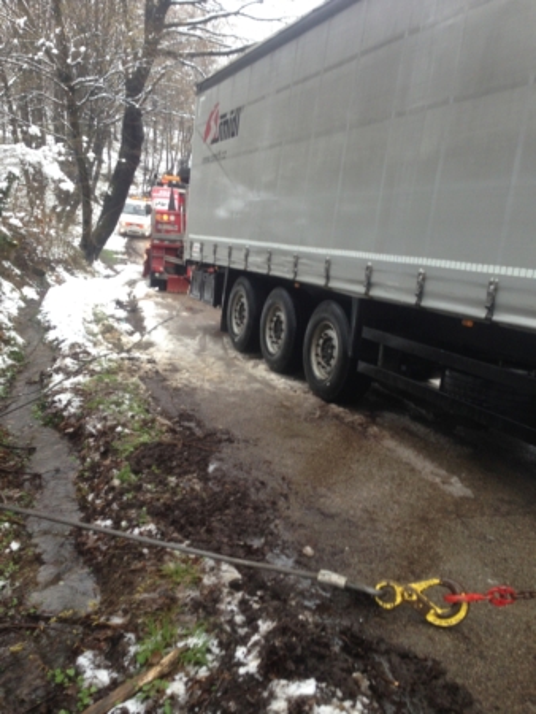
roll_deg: -4.3
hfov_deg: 43.0
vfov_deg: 55.3
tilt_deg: -14.1
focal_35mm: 33
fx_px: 681
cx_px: 268
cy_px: 357
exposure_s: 1/120
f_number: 2.4
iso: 80
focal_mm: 4.12
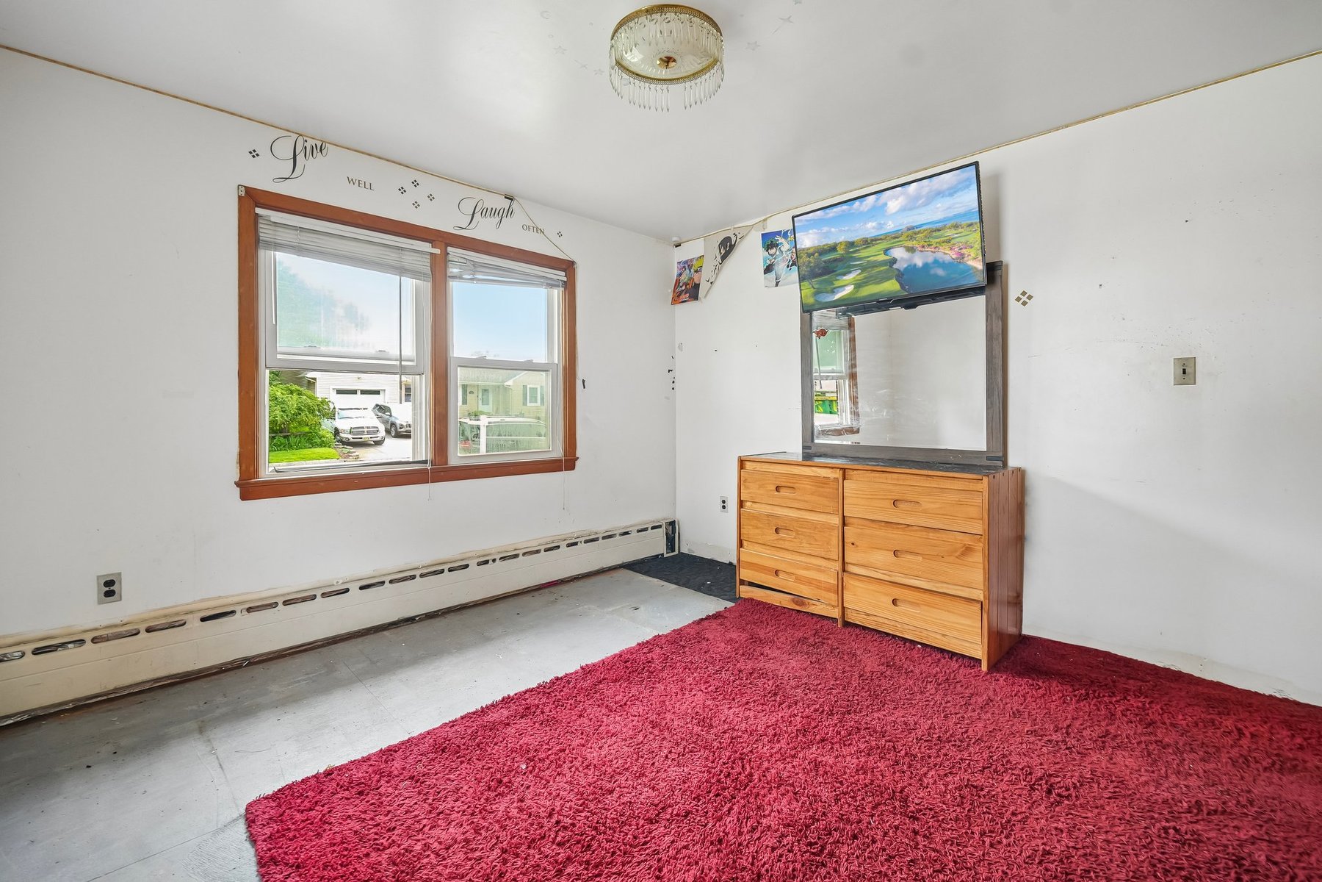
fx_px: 881
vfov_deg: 53.1
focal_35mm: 24
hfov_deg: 73.7
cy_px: 441
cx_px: 661
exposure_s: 1/125
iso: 2500
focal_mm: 24
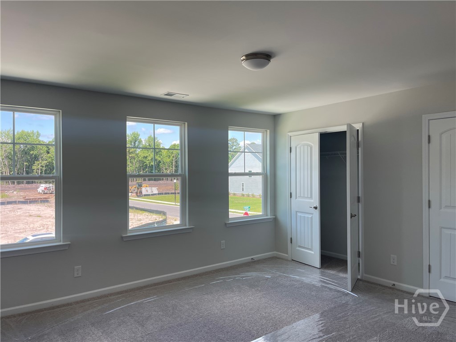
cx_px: 228
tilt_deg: -1.1
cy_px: 171
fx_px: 329
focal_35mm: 25
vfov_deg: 54.9
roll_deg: +0.4
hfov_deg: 69.4
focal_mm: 5.1
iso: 32
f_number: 1.6
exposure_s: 1/258
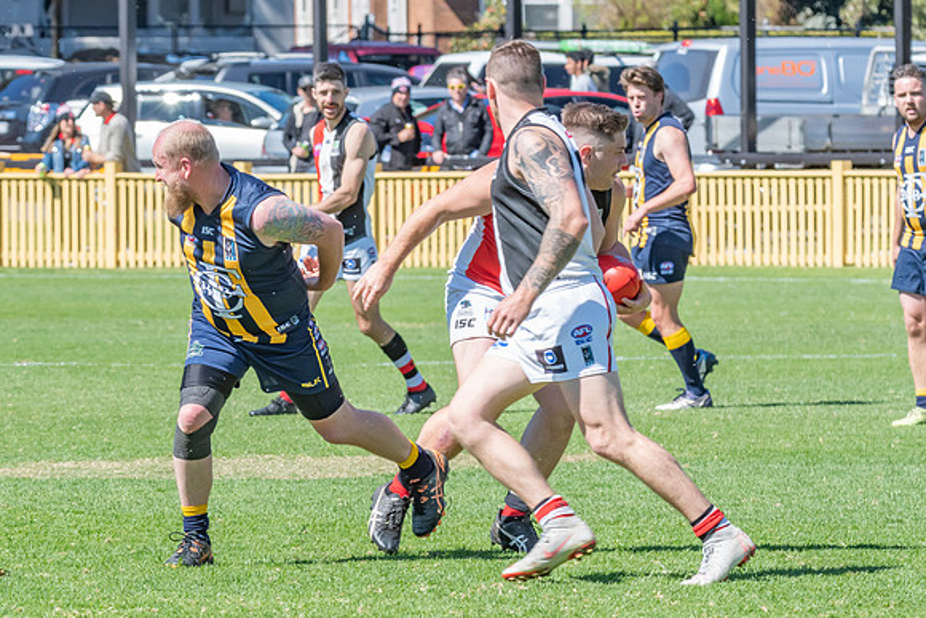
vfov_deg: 3.1
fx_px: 11305
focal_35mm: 439
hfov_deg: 4.7
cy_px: 339
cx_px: 364
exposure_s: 1/800
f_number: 13
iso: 800
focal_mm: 240
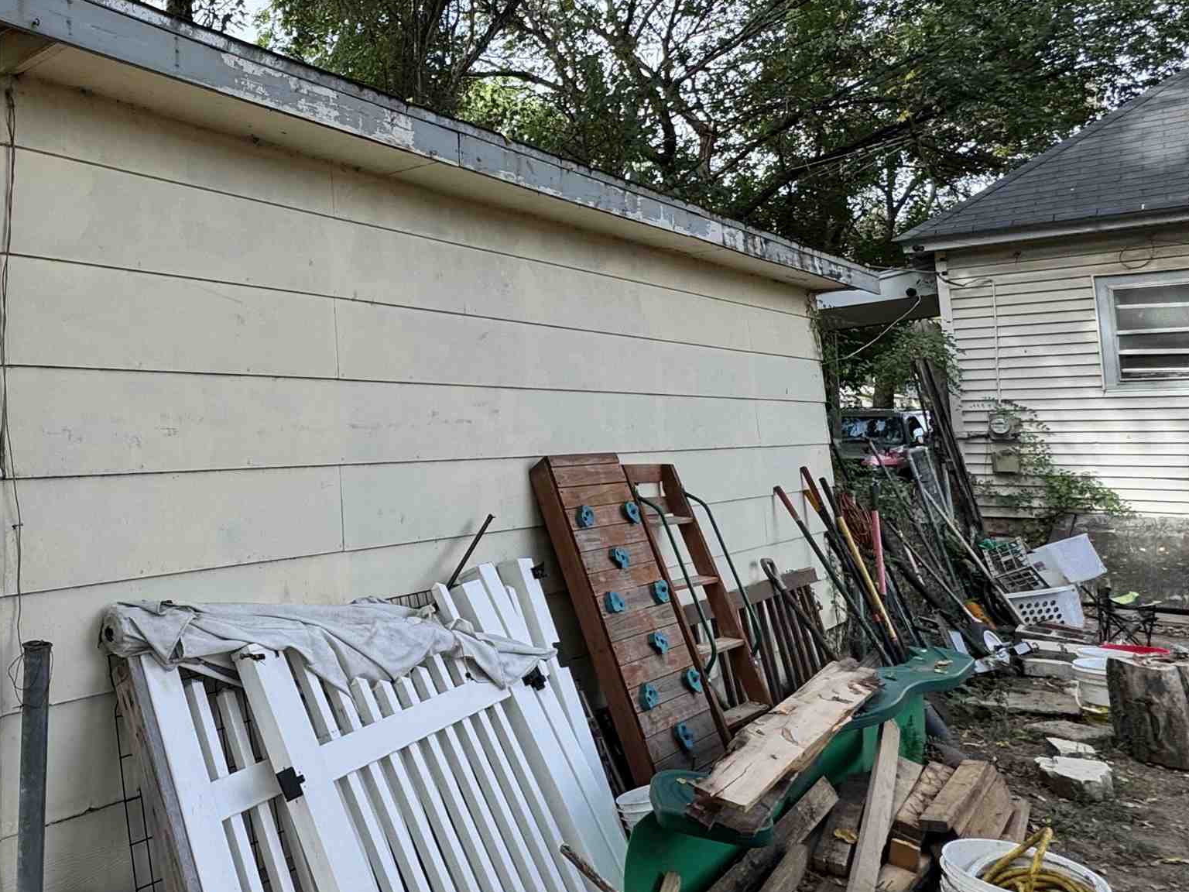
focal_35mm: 28
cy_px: 320
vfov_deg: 49.1
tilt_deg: +6.7
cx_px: 228
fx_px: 962
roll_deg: +0.0
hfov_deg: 58.3
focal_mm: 2.22
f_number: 2.2
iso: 40
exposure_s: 1/403
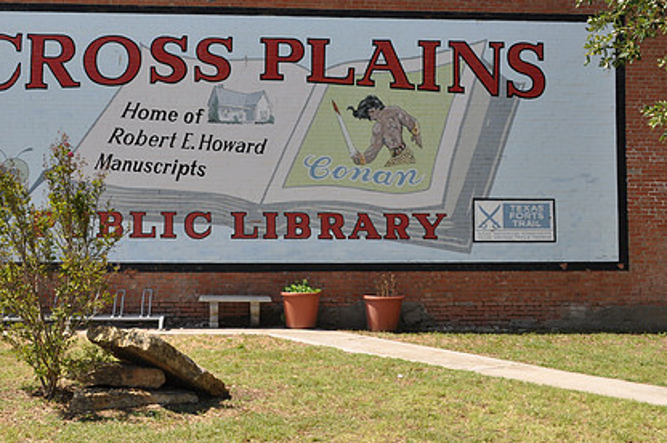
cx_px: 279
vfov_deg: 29.0
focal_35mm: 46
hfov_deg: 42.7
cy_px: 155
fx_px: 851
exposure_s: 1/125
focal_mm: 22
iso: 200
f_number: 11
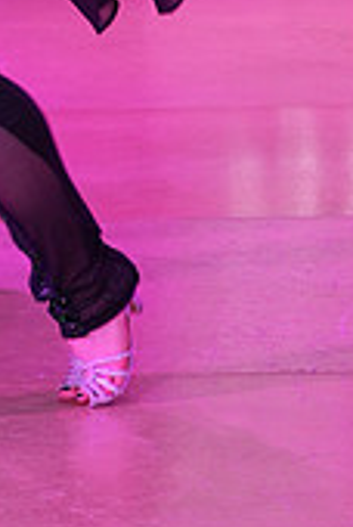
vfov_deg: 7.7
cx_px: -175
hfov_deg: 5.2
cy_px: -291
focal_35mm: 262
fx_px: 3838
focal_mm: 77
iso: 2500
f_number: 6.3
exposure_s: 1/250
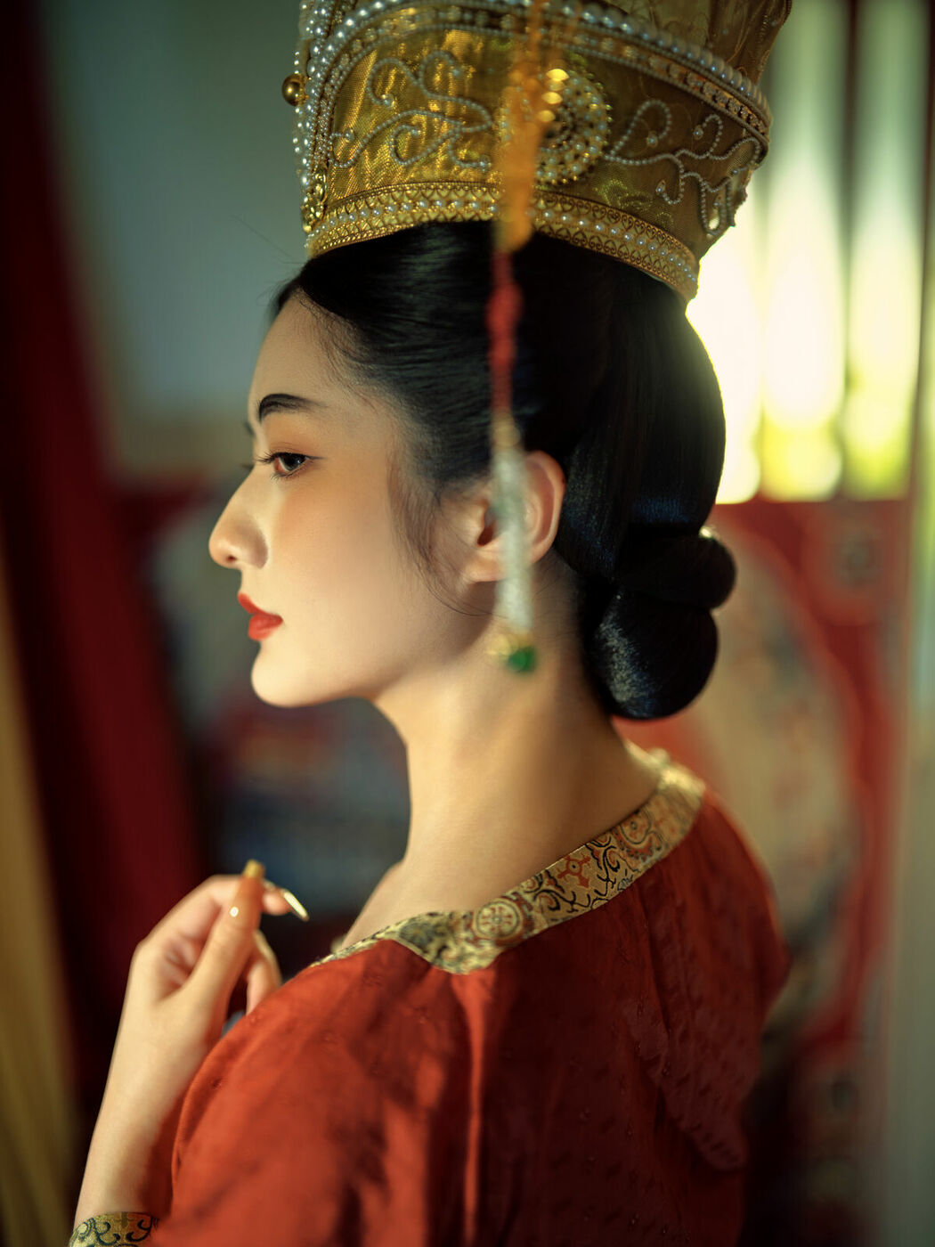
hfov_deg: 36.0
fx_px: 1441
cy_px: 624
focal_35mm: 40
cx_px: 468
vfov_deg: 46.8
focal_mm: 50
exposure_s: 1/250
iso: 200
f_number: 1.4
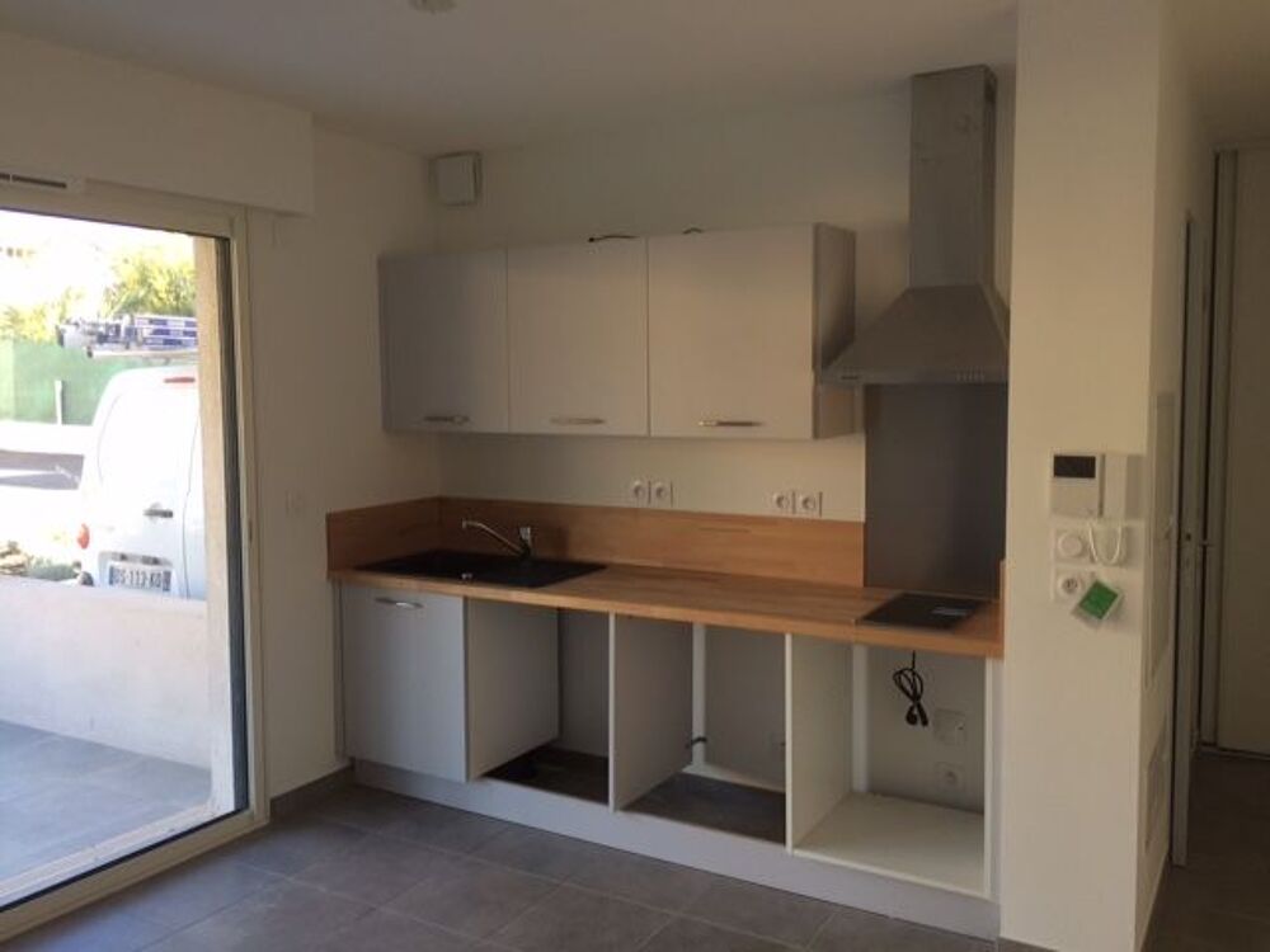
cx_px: 635
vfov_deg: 48.2
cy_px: 476
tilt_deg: -5.5
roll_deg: +1.6
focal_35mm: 29
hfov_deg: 61.7
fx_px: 1064
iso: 32
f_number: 2.2
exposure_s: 1/50
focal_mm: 4.15
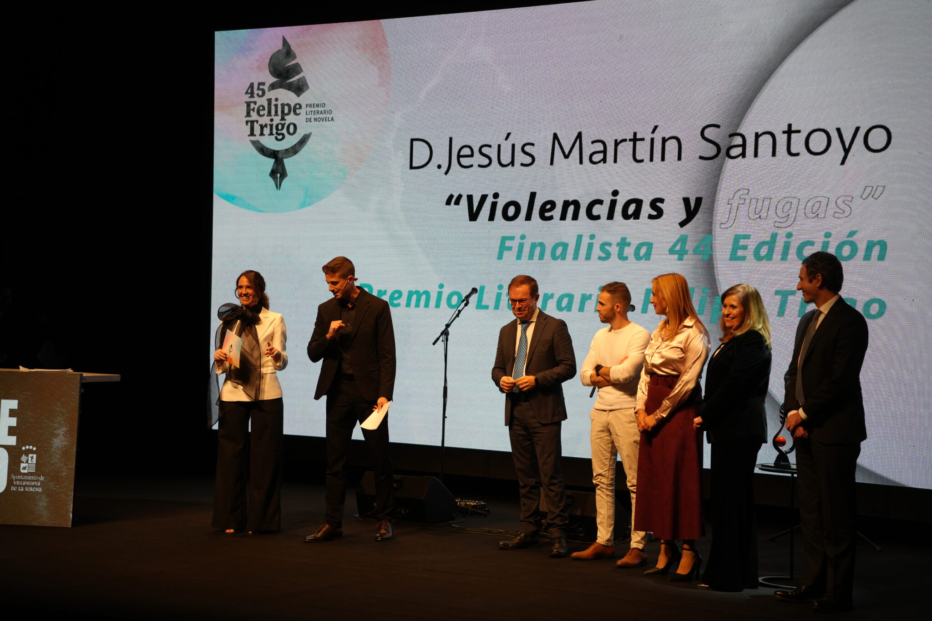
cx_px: 466
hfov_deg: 29.7
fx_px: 1760
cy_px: 310
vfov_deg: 20.0
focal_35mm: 68
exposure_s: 1/160
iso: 640
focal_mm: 68
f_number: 4
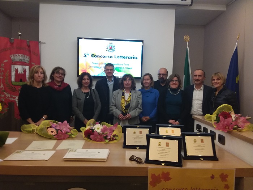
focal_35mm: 27
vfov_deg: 51.4
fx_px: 197
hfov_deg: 65.3
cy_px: 95
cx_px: 126
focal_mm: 2.91
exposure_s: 1/33
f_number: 1.9
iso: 80
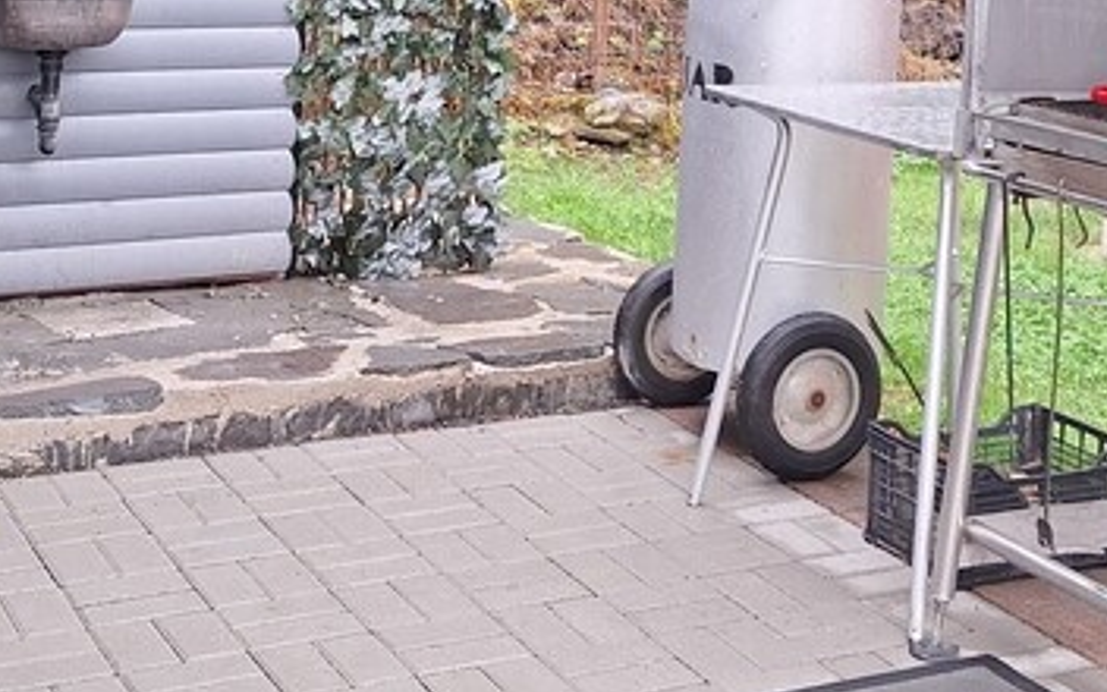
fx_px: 2142
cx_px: 686
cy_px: -204
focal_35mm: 71
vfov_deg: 17.3
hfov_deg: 28.9
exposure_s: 1/153
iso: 40
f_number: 1.8
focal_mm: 5.54
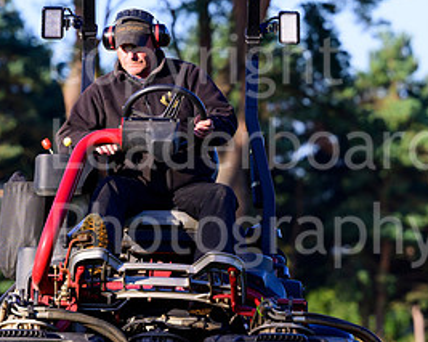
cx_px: 174
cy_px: 91
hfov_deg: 5.5
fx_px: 4492
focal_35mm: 355
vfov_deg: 4.4
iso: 640
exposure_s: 1/2000
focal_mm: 150
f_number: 4
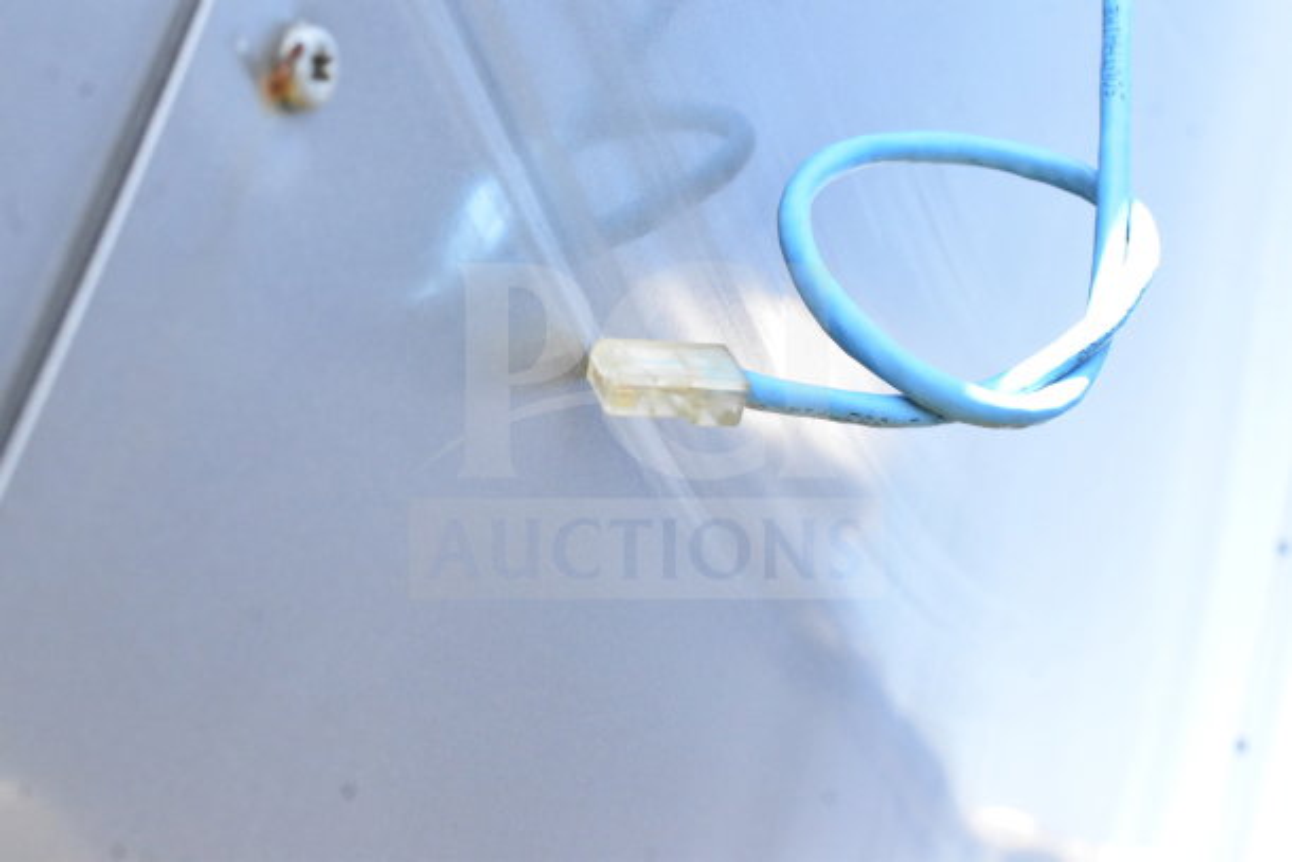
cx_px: 646
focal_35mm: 54
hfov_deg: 36.9
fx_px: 1938
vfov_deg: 25.1
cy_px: 431
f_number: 13
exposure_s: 1/640
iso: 6400
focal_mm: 36
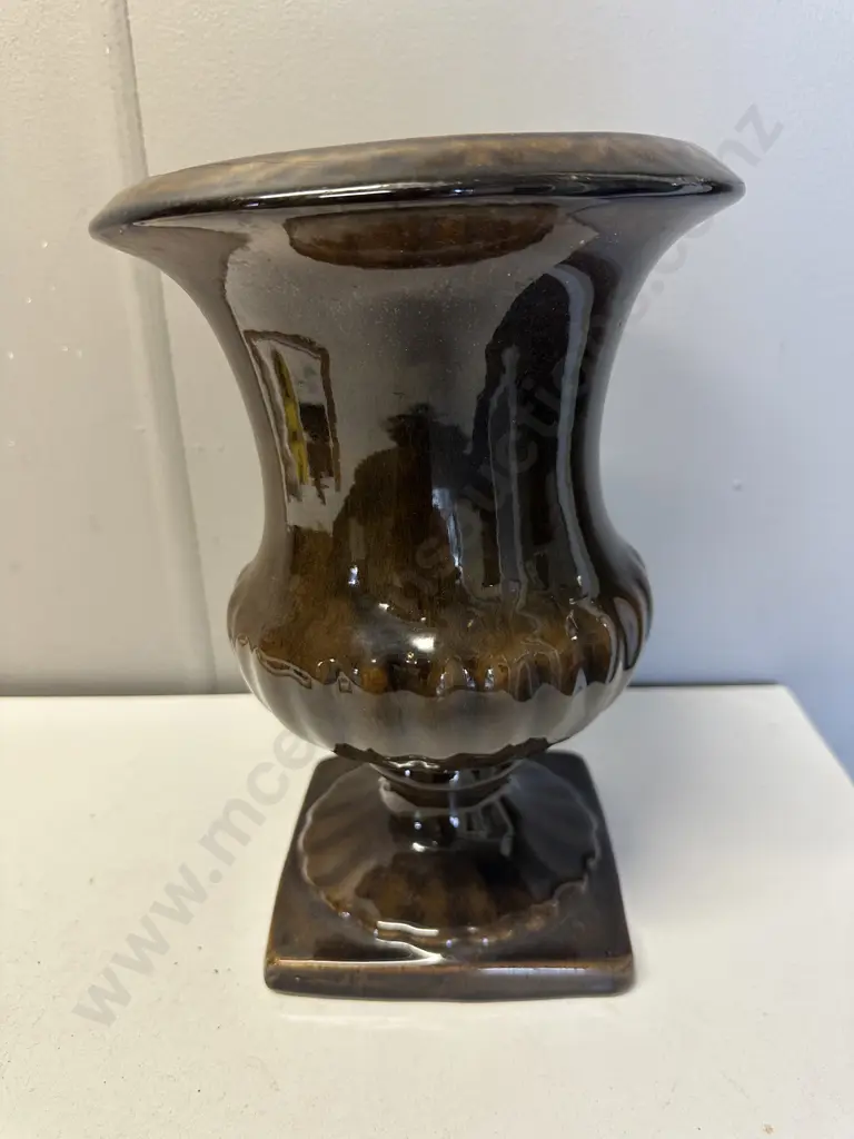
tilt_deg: -21.0
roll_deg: +2.1
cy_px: 570
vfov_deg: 71.6
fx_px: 789
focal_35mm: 24
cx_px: 427
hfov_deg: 56.8
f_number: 1.78
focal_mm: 6.86
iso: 200
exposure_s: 1/100
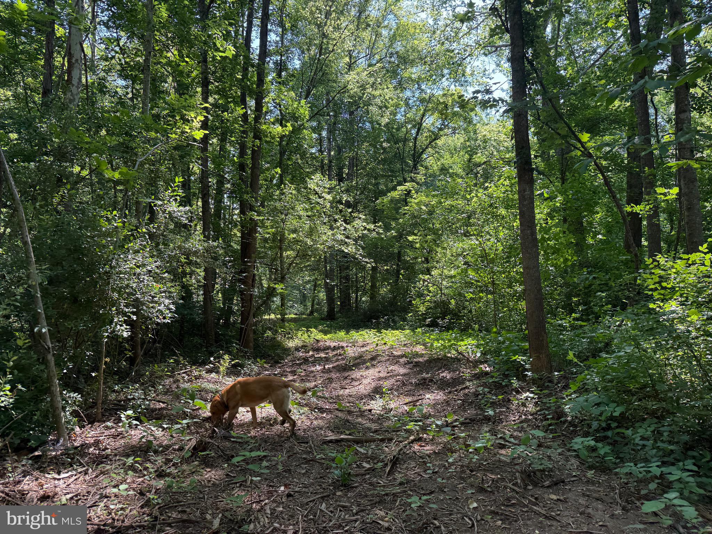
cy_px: 267
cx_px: 356
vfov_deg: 56.8
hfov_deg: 71.6
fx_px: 494
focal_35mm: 24
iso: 100
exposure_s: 1/387
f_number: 1.78
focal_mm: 6.76
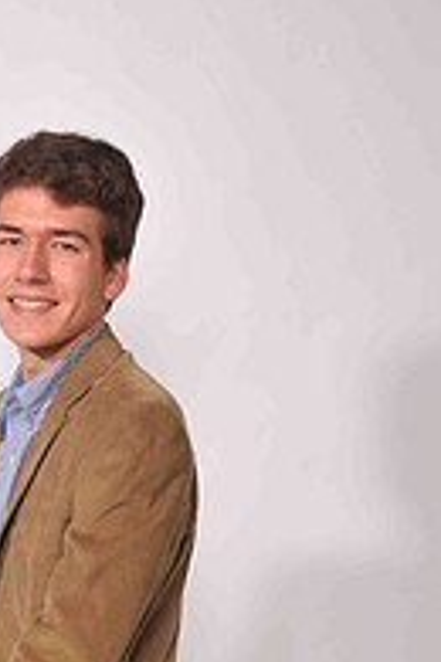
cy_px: 723
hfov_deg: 12.7
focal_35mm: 107
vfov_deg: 18.4
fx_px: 1969
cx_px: 56
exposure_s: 1/160
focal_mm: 31
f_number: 5
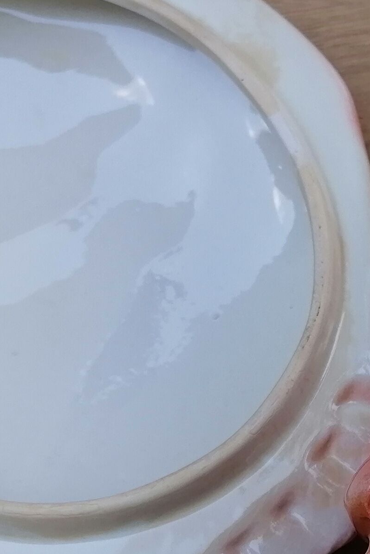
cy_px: 554
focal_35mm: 94
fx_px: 1449
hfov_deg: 14.0
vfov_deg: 21.0
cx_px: 490
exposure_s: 1/104
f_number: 1.8
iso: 50
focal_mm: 4.75
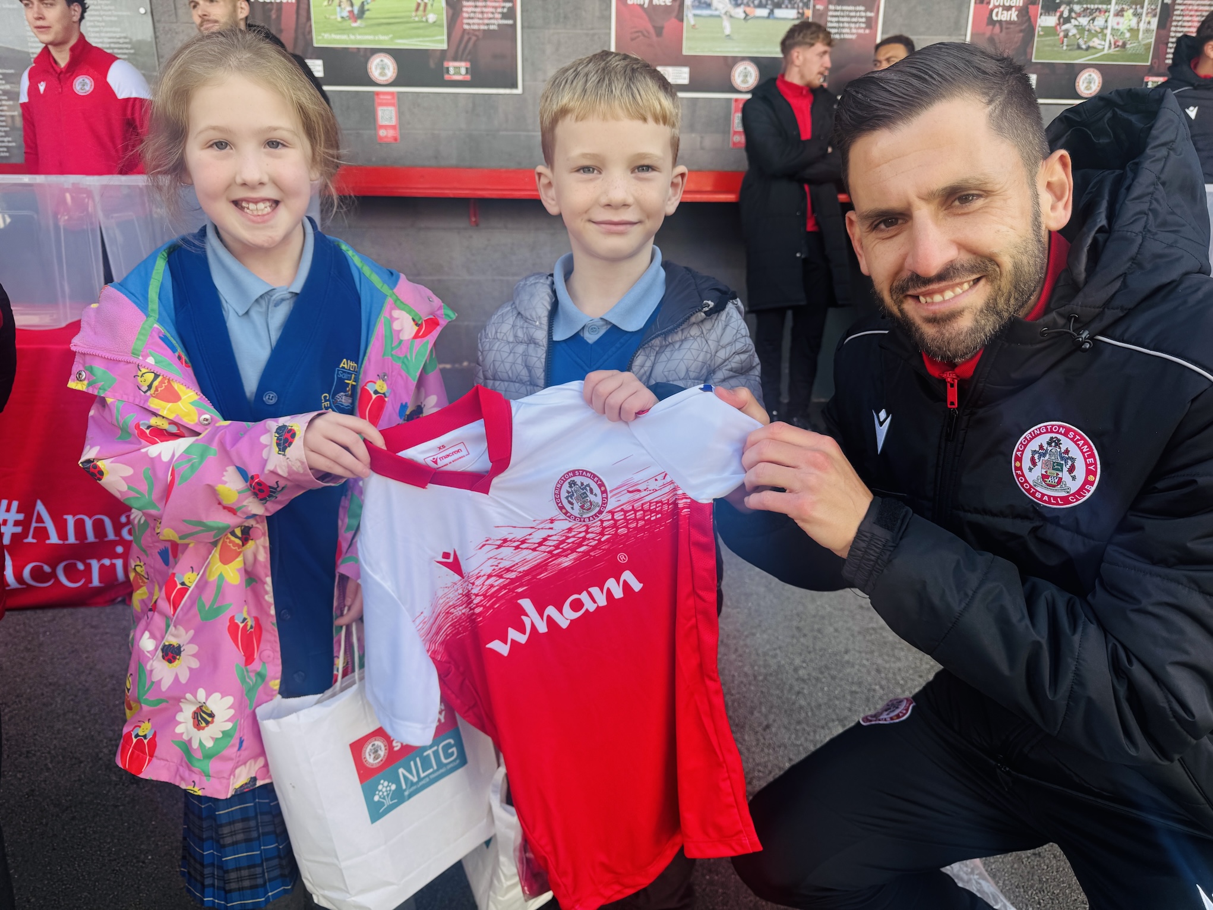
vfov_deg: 56.8
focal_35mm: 24
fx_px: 841
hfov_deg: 71.6
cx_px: 606
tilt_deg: -16.4
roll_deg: +0.7
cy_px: 455
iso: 80
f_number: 1.78
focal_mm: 6.76
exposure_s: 1/451
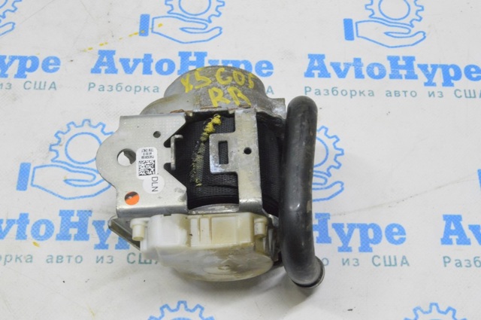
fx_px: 701
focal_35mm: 52
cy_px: 160
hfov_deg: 37.9
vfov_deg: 25.7
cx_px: 240
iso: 6400
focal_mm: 35
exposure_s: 1/20
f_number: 20
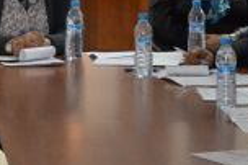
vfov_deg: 4.8
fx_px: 1962
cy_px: -39
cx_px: -197
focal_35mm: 285
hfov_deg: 7.0
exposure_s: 1/60
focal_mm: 45
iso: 3200
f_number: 5.3
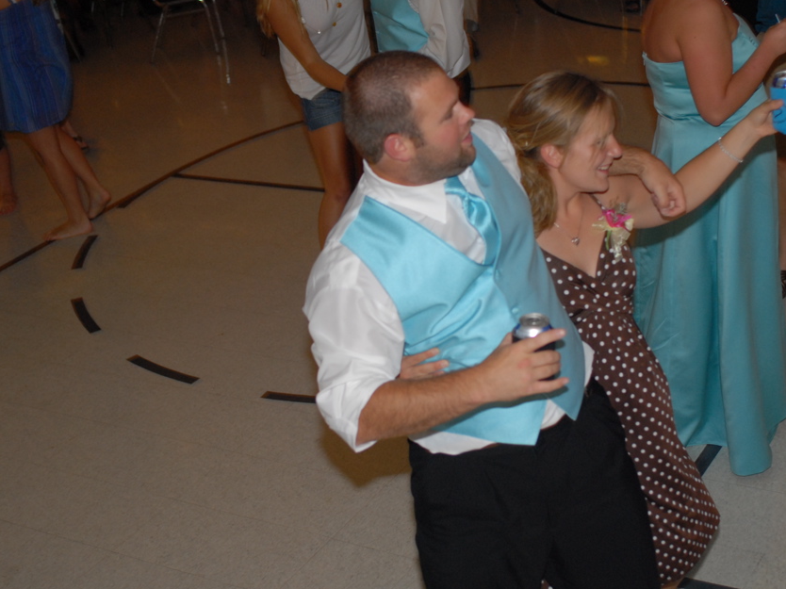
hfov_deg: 31.8
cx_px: 469
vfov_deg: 24.2
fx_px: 1375
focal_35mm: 61
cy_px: 284
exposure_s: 1/25
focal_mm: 35
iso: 400
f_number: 2.8
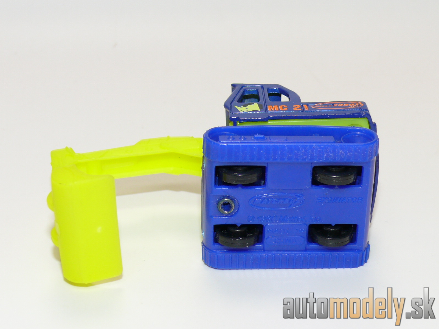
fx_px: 1129
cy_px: 164
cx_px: 220
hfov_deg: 22.0
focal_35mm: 89
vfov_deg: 16.6
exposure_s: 1/30
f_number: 4
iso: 100
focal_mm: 12.4
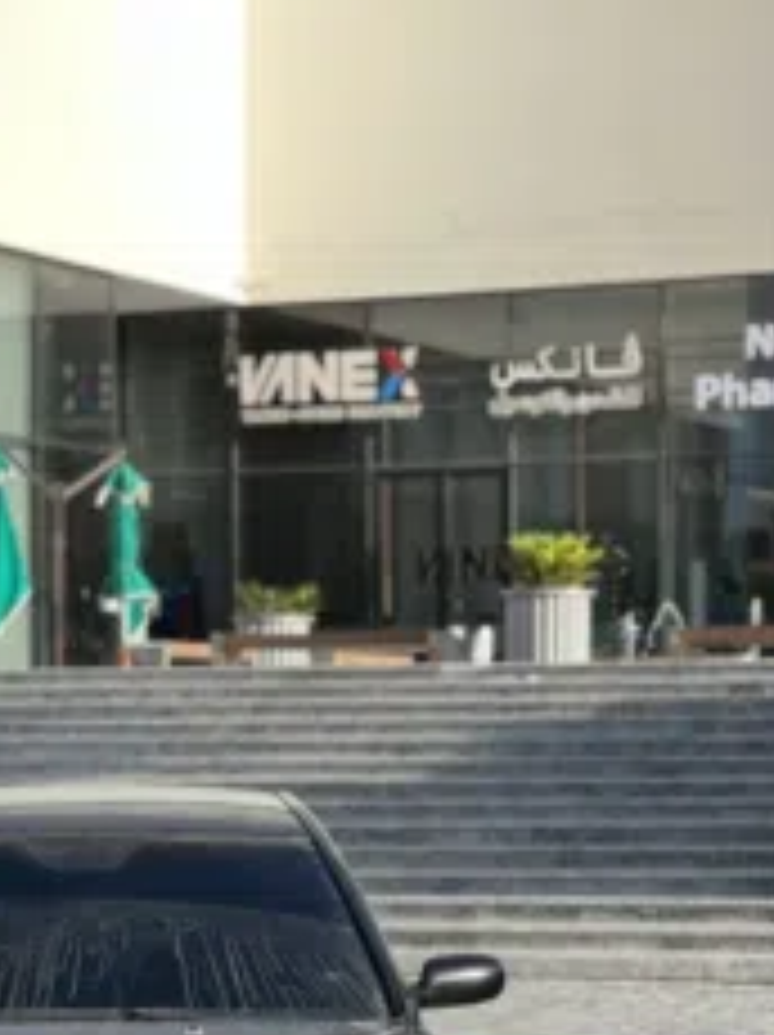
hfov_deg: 11.0
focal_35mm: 134
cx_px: 108
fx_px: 4002
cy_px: 846
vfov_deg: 14.6
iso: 32
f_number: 2.8
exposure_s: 1/172
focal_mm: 9
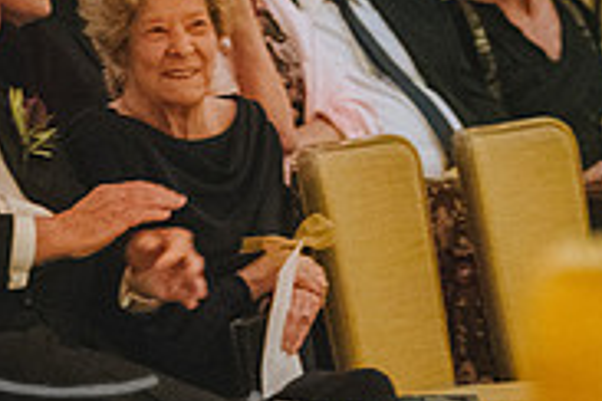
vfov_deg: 3.9
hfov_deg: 5.8
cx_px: -237
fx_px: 5869
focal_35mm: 351
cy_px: 87
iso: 7200
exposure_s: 1/160
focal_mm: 105
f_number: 2.8
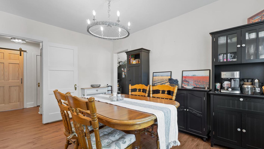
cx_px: 134
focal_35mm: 16
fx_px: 112
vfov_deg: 67.0
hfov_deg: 99.4
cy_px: 78
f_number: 7.1
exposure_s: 1.3
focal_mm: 10
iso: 200
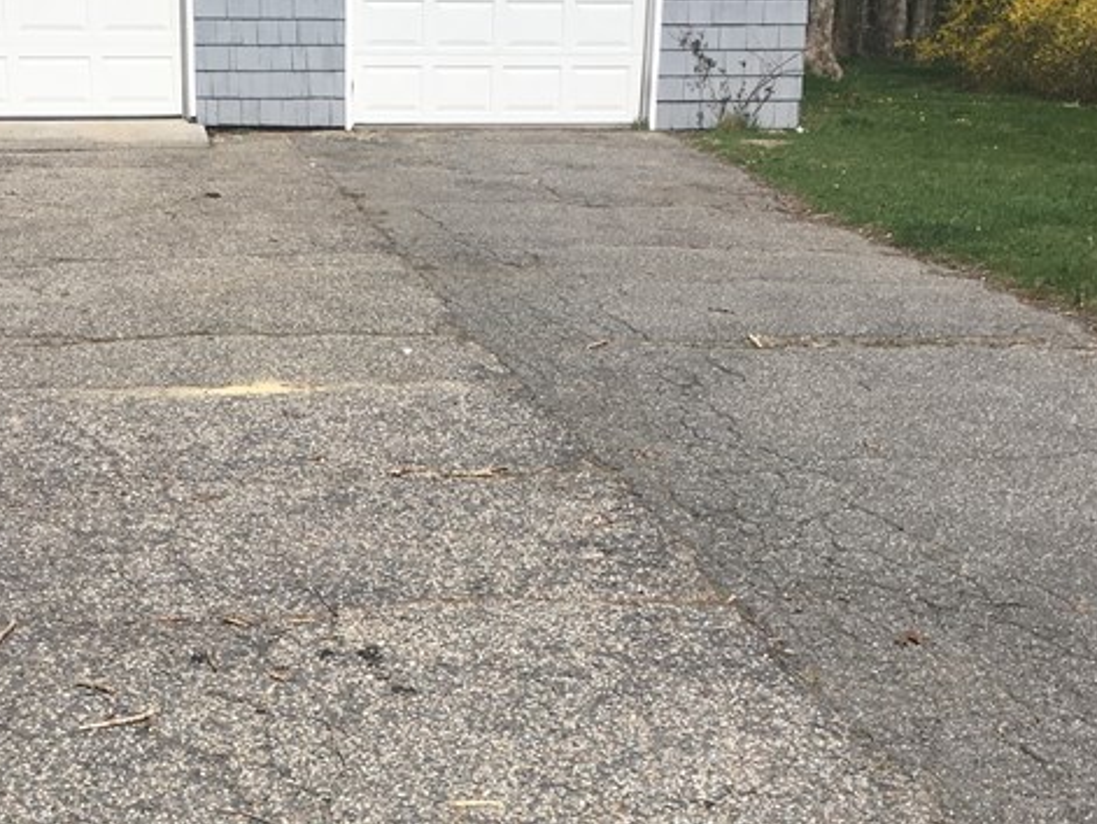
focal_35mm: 63
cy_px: 726
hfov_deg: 30.4
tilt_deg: -19.9
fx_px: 1998
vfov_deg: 22.8
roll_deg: -1.8
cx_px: 335
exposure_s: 1/2079
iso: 25
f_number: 2.2
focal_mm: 4.15
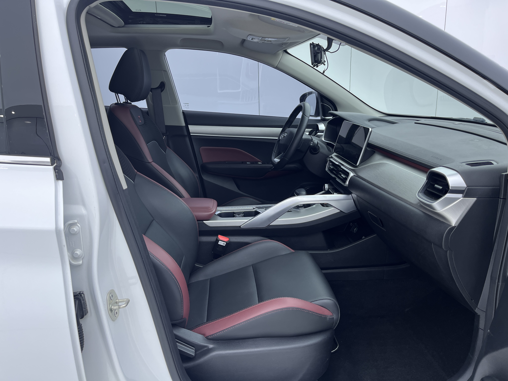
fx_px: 382
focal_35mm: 26
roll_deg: +1.3
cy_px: 190
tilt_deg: -15.0
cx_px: 254
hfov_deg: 67.3
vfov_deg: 53.1
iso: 32
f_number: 1.6
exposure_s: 1/123
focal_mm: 5.1
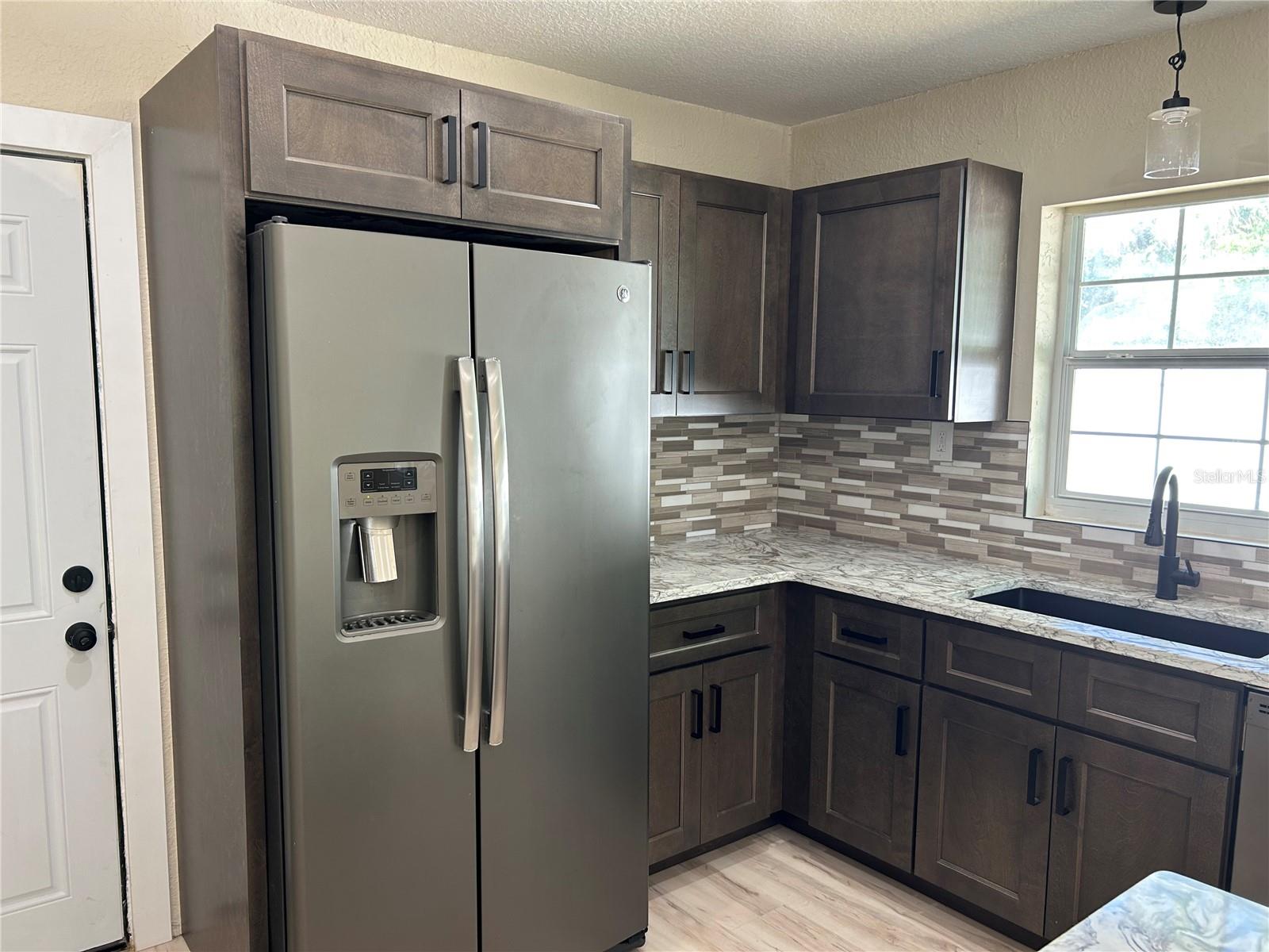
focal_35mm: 26
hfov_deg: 67.3
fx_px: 953
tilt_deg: -6.9
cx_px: 634
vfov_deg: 53.1
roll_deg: -0.5
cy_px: 476
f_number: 1.5
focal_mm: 5.7
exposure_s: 1/60
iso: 64
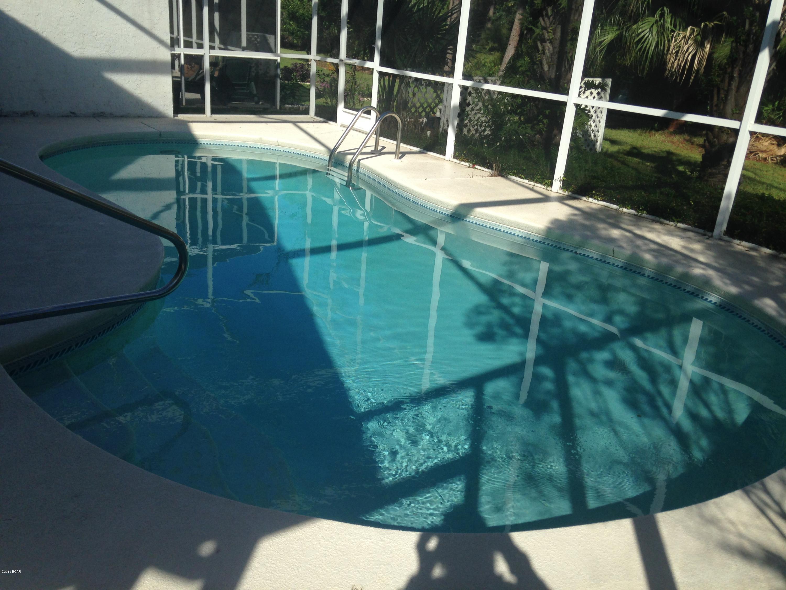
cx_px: 393
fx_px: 749
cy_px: 295
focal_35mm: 33
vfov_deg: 42.9
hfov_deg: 55.4
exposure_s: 1/1506
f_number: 2.4
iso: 50
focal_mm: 4.12
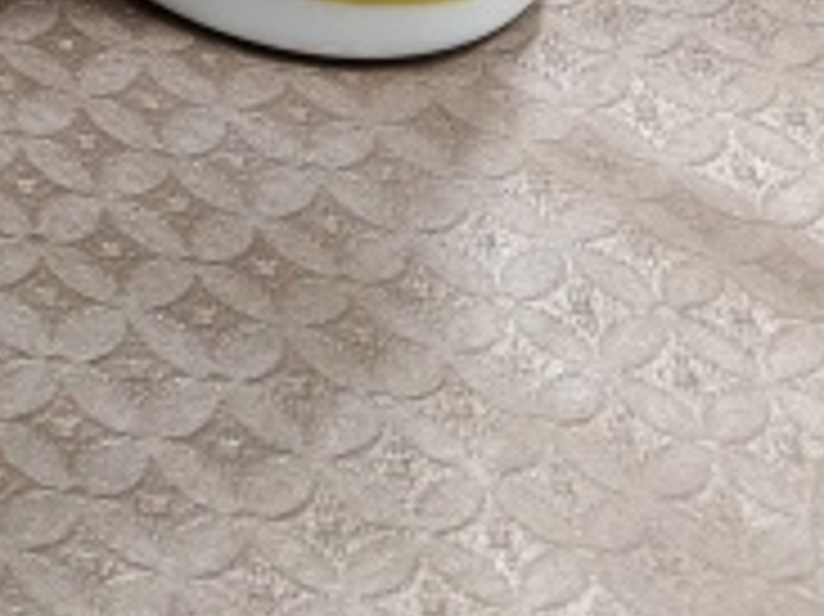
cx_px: -928
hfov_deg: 13.7
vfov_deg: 11.2
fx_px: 2807
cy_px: -670
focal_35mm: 118
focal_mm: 3.98
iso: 320
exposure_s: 1/50
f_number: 1.8
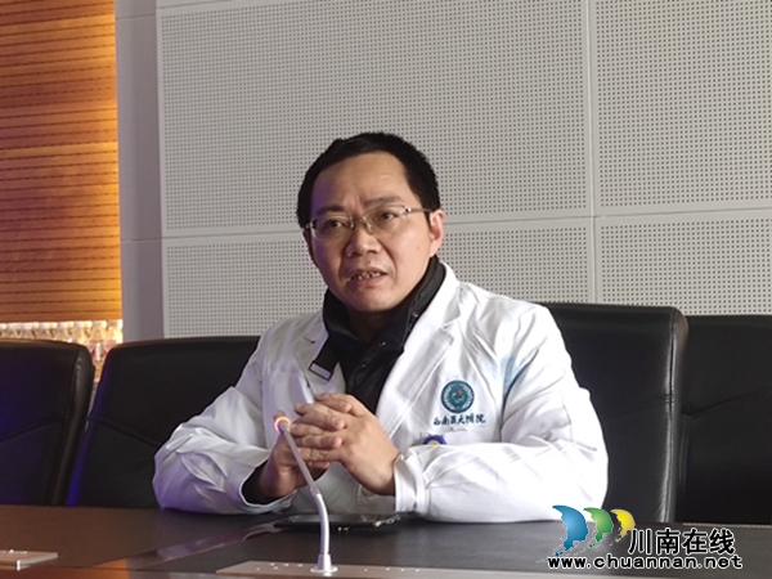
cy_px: 290
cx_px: 386
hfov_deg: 23.0
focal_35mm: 85
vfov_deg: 17.4
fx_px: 1896
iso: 196
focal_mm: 4.27
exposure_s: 1/50
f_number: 1.8
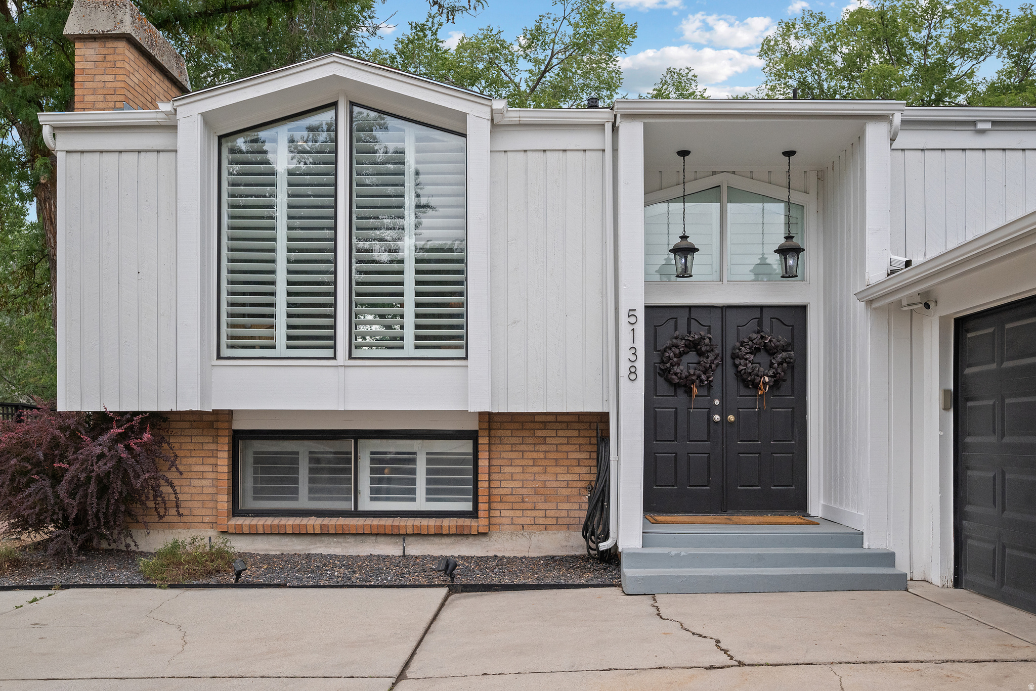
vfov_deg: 43.6
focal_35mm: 30
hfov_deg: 61.9
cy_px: 346
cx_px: 518
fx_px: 864
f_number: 8
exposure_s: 1/1600
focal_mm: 30
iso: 800
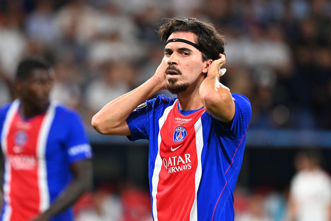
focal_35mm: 400
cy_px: 110
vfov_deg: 3.4
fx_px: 3677
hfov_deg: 5.2
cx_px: 166
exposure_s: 1/1000
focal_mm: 400
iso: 3600
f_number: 4
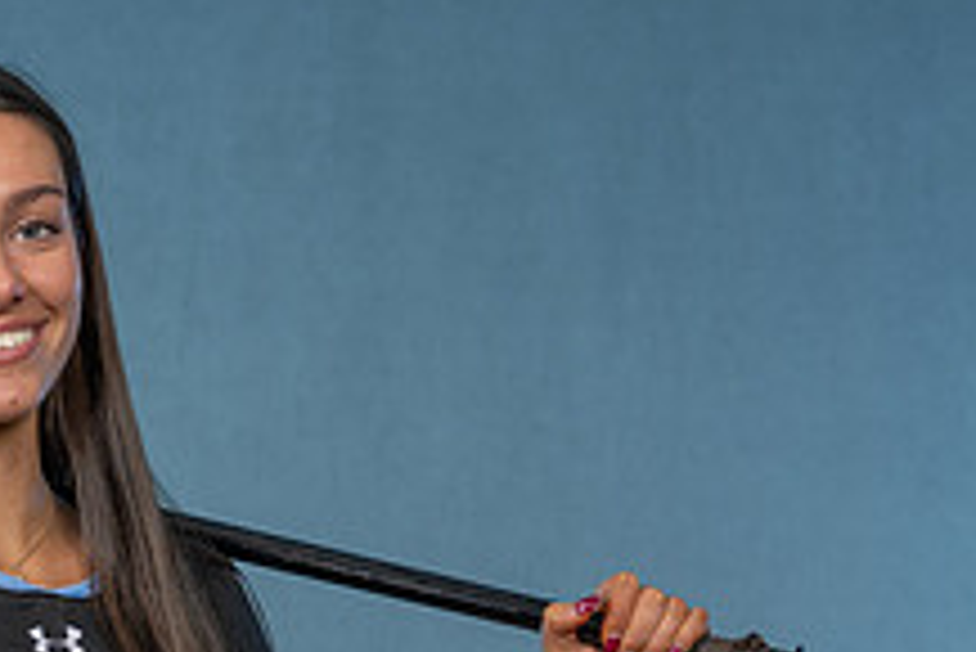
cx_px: 4
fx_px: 7433
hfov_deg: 7.5
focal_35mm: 274
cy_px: 665
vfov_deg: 5.0
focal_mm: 80
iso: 125
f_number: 4.5
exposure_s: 1/160
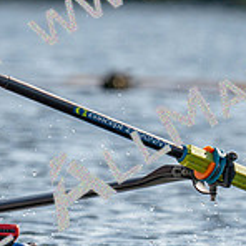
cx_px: -93
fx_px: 10404
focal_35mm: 1294
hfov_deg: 1.4
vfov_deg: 1.4
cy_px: 74
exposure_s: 1/1600
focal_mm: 388
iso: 250
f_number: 6.3
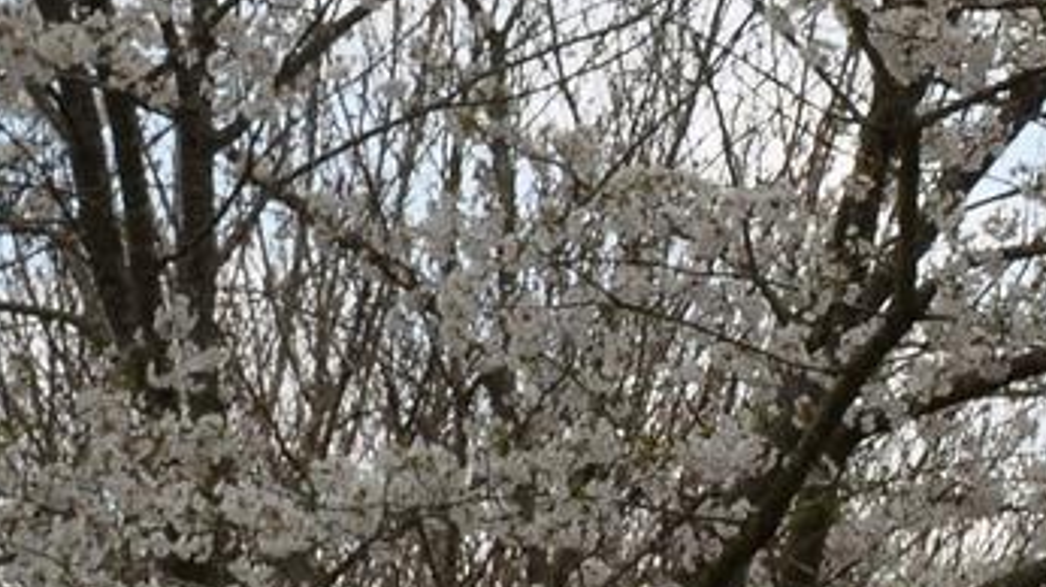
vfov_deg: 6.5
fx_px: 5155
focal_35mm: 186
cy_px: 460
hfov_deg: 10.1
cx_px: 2491
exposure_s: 1/200
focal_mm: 20
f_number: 11
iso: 200
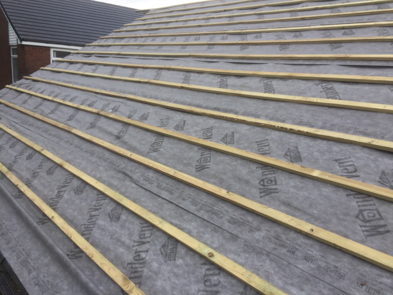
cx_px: 196
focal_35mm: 29
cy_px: 148
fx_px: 329
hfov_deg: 61.7
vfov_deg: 48.2
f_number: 2.2
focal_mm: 4.15
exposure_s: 1/321
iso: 32
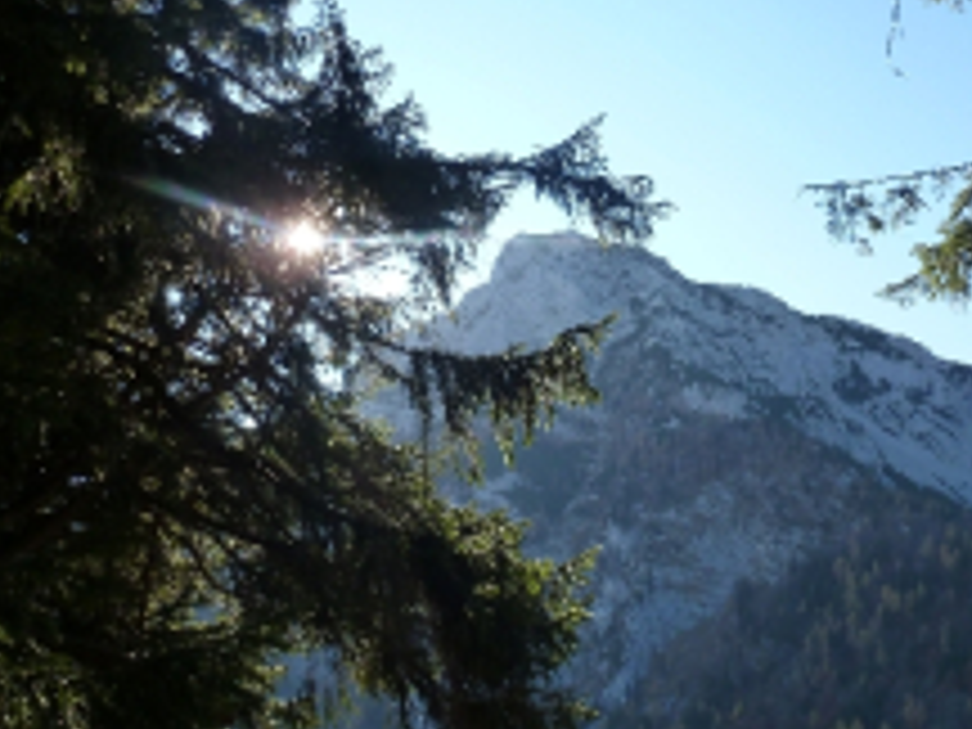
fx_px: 1123
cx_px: 603
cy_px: 274
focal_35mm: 40
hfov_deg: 46.4
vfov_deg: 35.8
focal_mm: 4.3
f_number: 4
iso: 160
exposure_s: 1/320
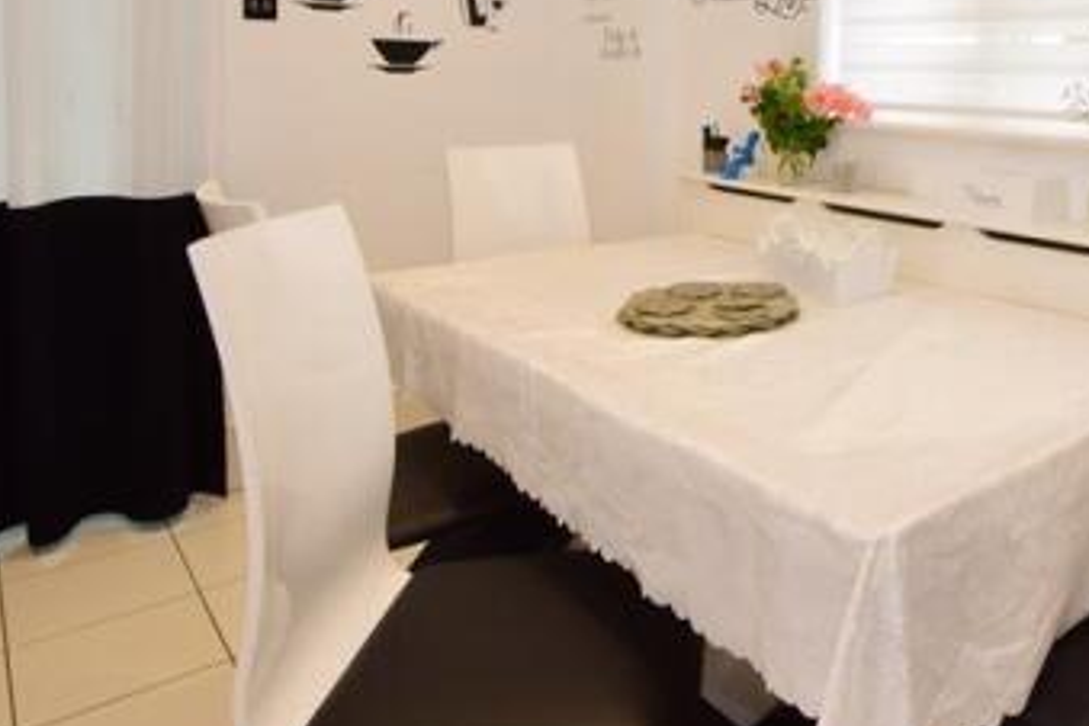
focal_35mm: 29
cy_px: 85
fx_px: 877
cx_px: 877
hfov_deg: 58.6
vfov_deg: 41.7
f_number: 22
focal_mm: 10
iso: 400
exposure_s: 1/1.6
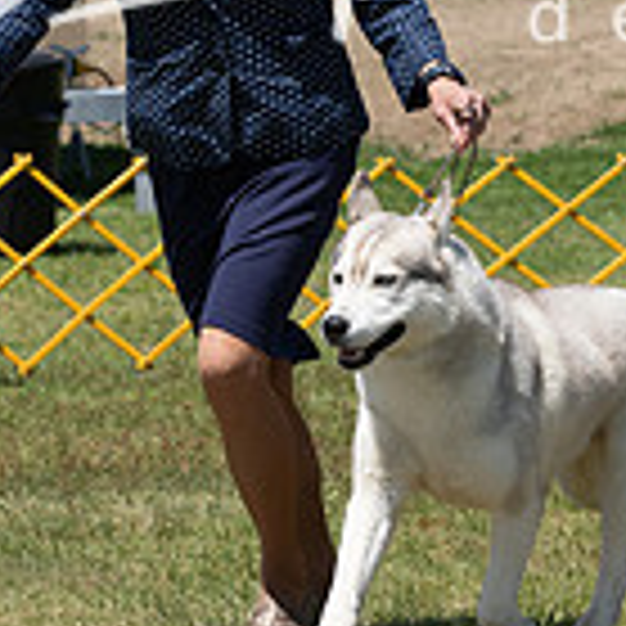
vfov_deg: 5.7
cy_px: 155
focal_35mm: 305
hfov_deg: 5.7
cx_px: 383
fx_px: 6240
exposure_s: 1/1600
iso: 500
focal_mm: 86
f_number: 7.1
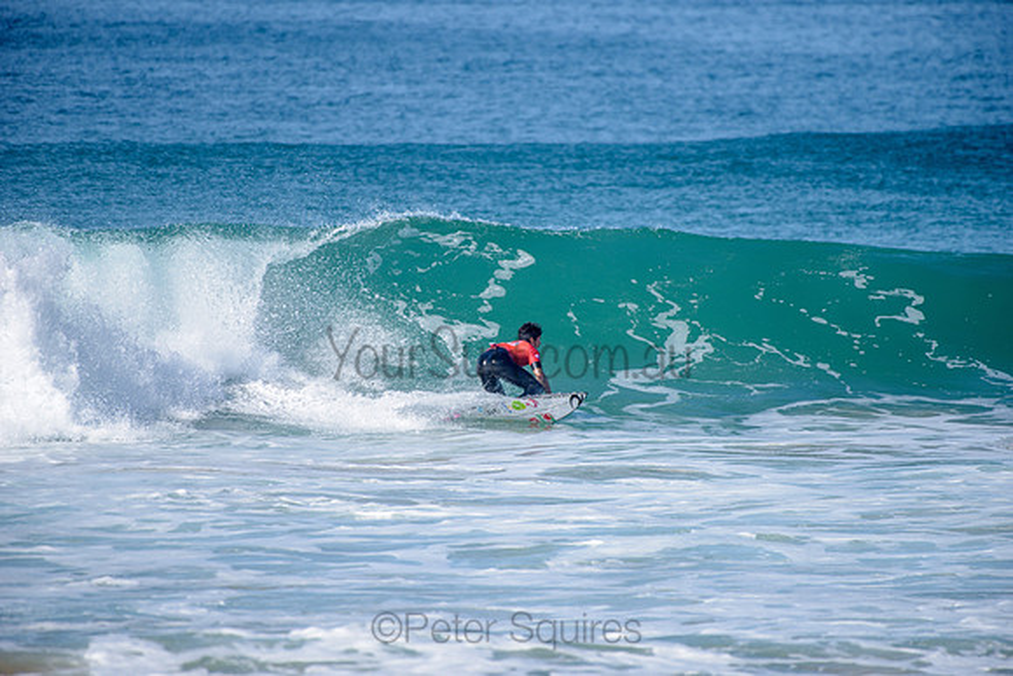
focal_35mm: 500
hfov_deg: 4.1
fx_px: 14072
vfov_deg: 2.8
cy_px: 338
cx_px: 506
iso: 160
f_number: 5.6
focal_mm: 500
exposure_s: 1/2000
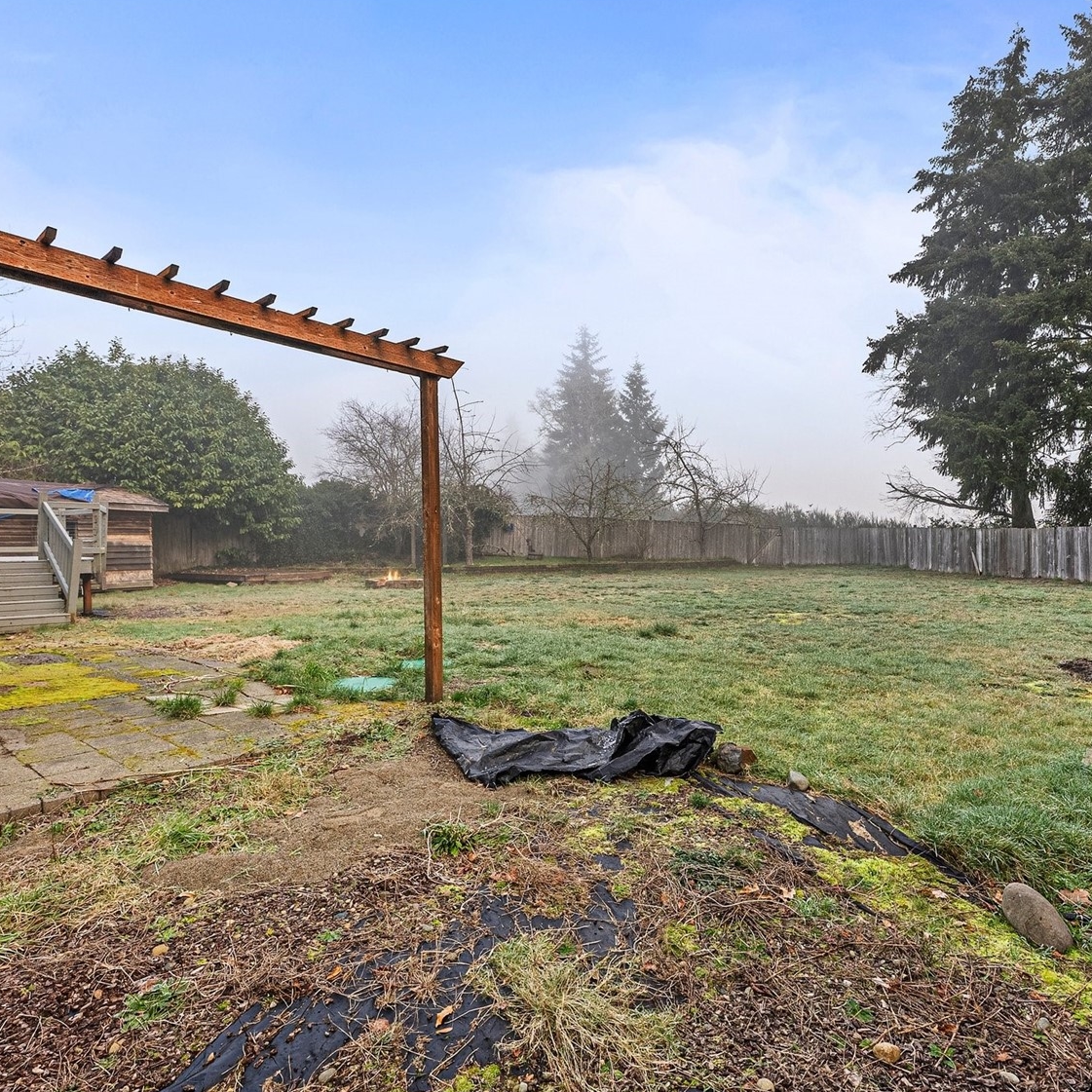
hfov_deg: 80.5
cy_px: 545
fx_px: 642
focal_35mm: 18
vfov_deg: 80.7
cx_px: 598
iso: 200
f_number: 8
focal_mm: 14
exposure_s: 1/8
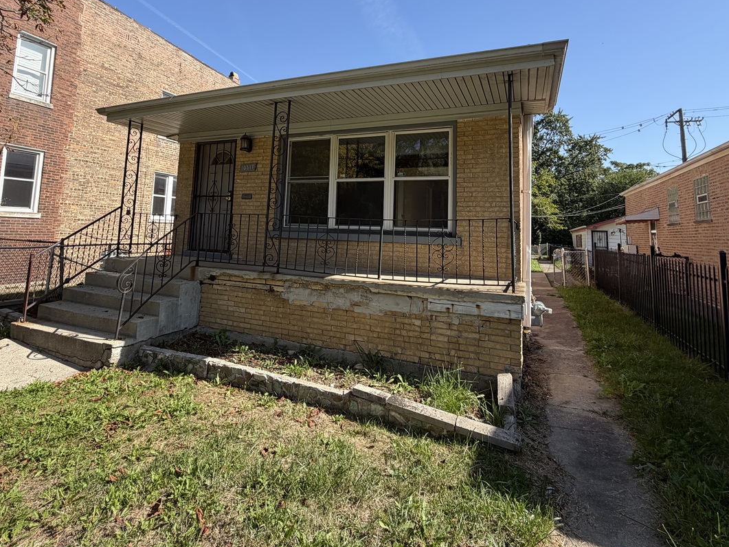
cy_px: 188
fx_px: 400
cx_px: 352
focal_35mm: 19
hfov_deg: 84.6
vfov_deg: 67.0
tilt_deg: +6.1
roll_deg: -2.1
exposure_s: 1/770
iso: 32
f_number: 2.2
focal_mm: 2.22
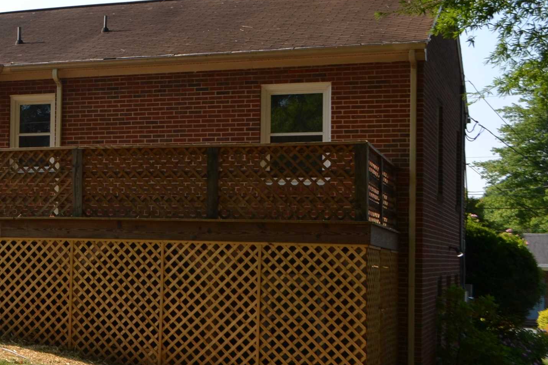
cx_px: -25
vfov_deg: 19.2
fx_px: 1081
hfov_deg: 26.6
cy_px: 173
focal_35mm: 71
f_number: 6.3
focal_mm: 22
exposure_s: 1/200
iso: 100
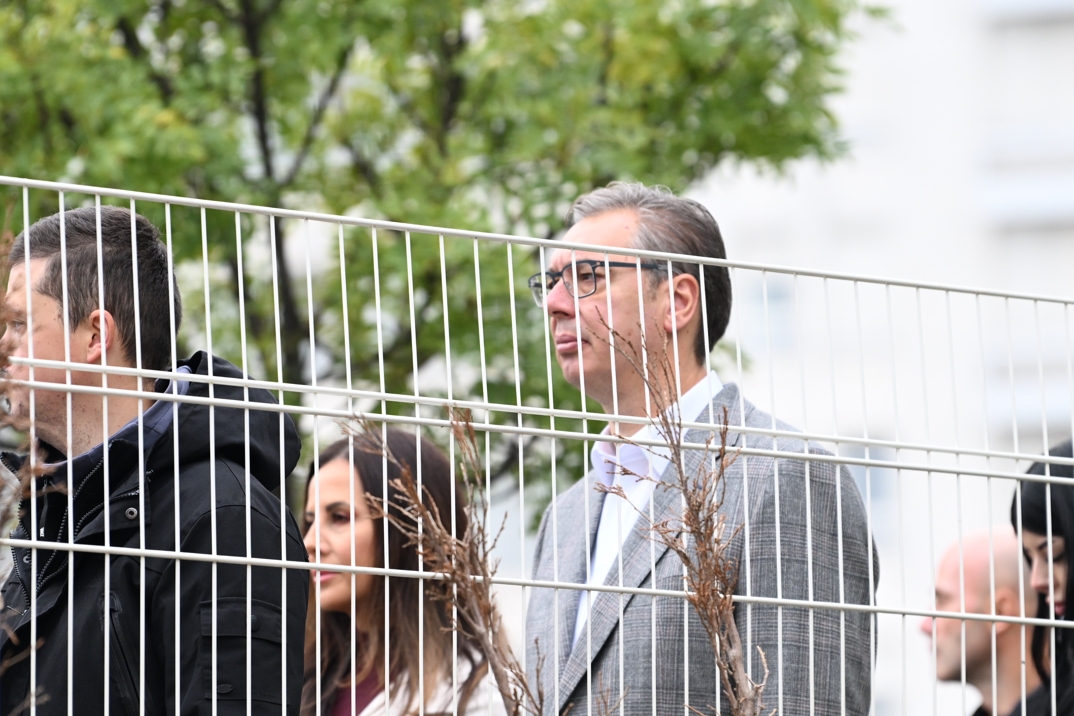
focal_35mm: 300
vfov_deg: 4.6
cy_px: 358
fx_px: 8949
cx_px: 537
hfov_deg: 6.9
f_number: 4
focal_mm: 200
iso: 1000
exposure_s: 1/800
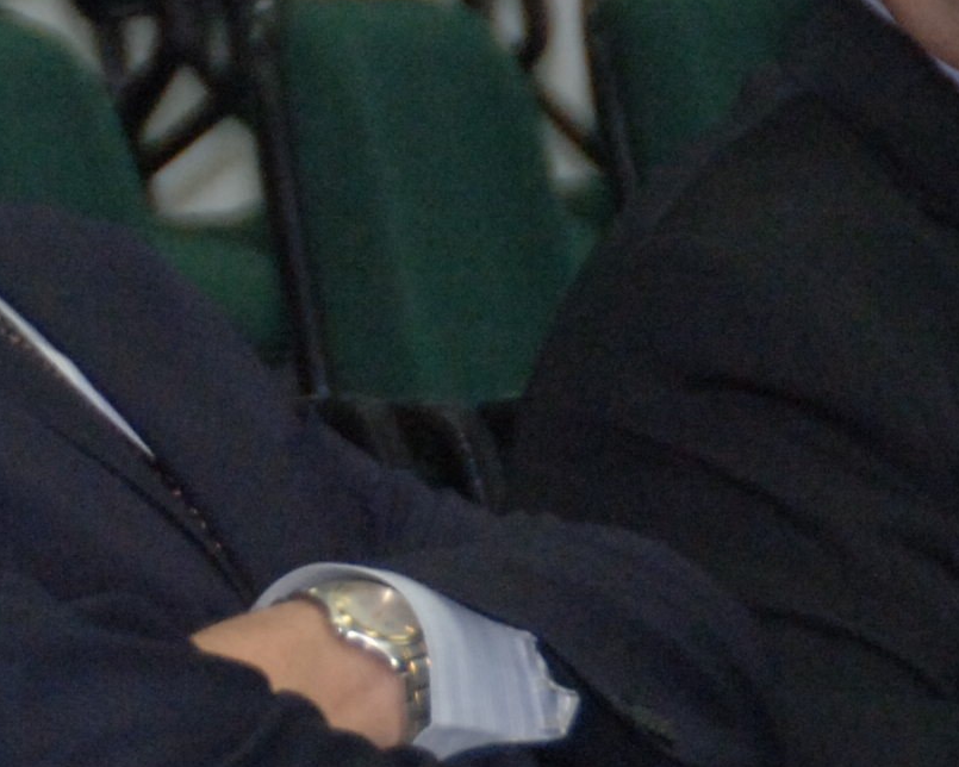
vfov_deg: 2.0
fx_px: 22323
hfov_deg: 2.5
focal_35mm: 786
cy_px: 675
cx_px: -216
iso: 800
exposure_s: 1/60
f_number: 5.3
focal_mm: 105
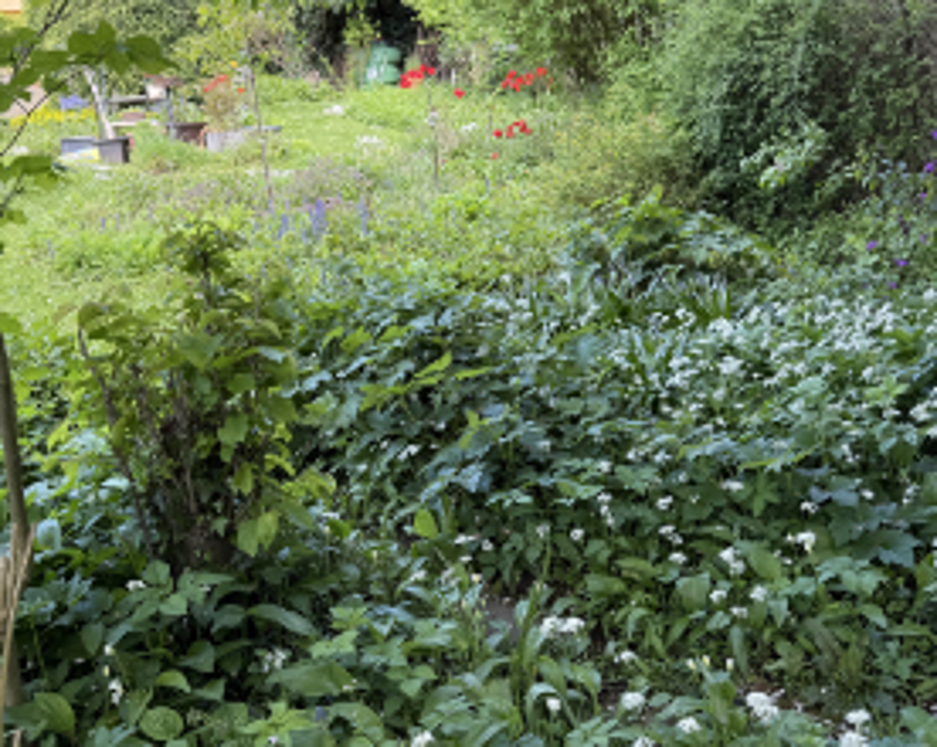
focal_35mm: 34
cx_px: 418
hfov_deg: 52.8
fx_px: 942
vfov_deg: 43.3
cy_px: 387
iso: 80
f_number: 1.8
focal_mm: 6.8
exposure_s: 1/170
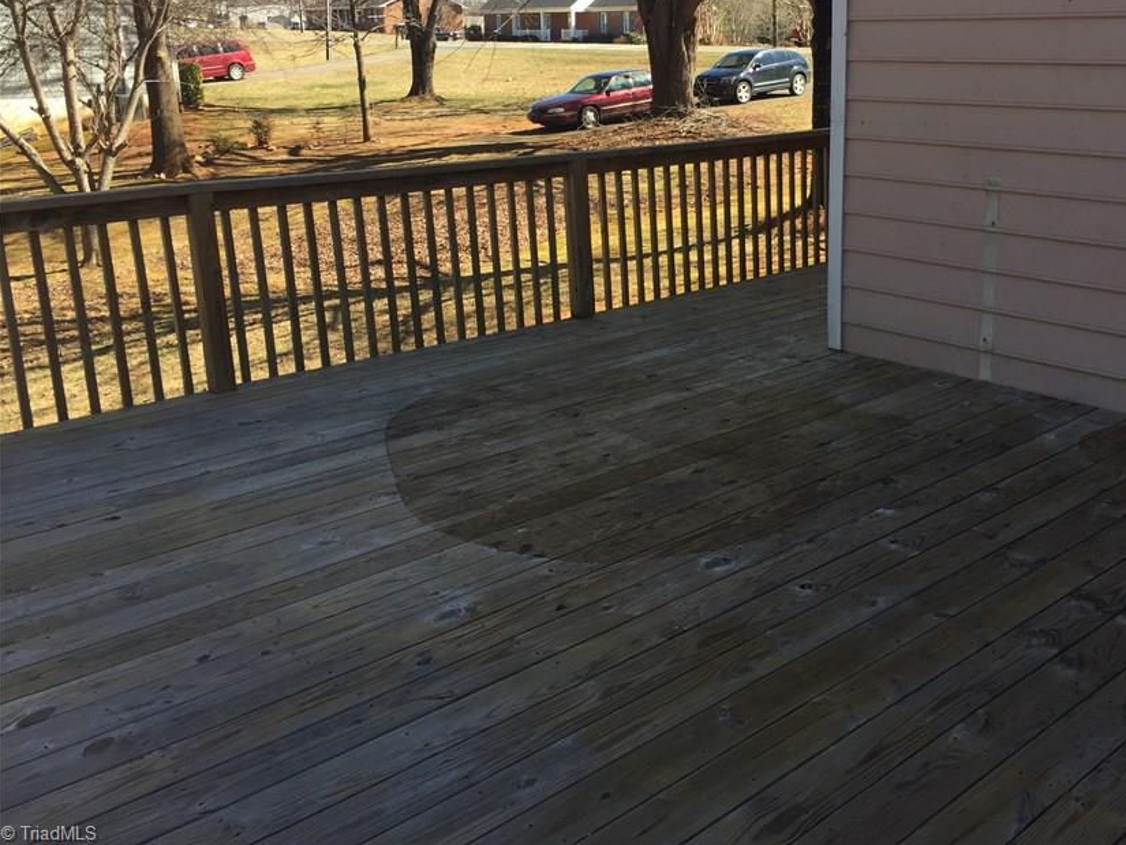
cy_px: 322
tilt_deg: -11.1
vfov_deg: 39.4
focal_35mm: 36
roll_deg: -0.7
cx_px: 697
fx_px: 1171
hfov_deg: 50.9
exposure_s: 1/565
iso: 32
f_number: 2.2
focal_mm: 4.15
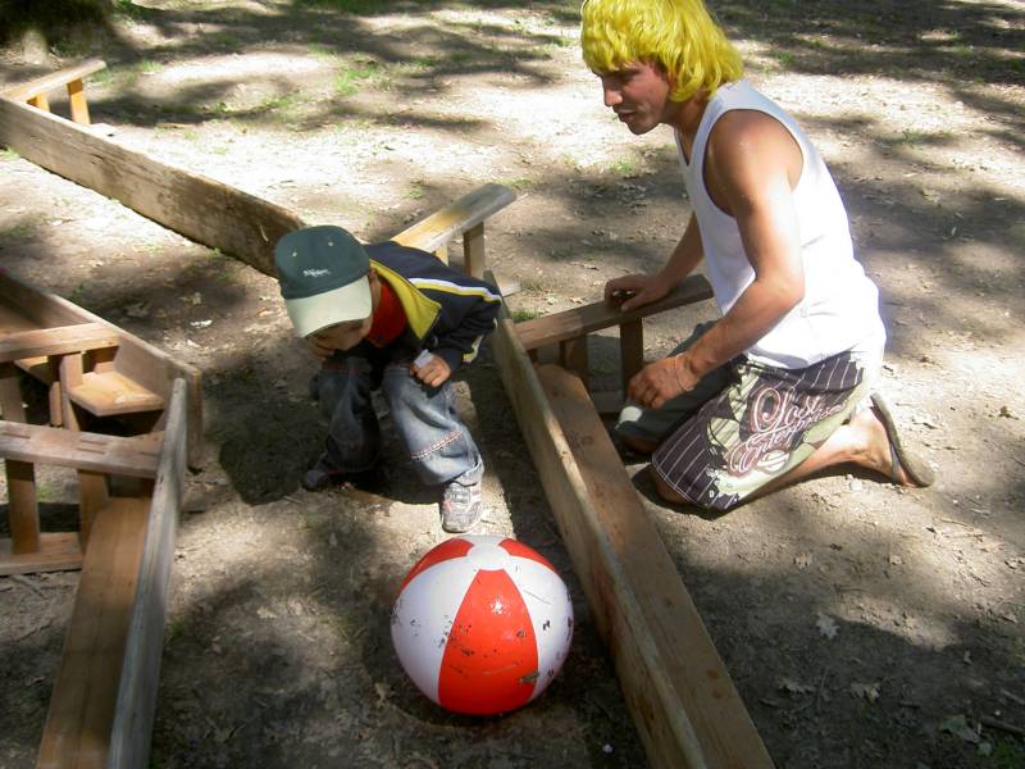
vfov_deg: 36.8
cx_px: 512
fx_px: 1155
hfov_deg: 47.9
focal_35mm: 39
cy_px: 384
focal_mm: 8
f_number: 2.8
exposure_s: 1/200
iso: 100
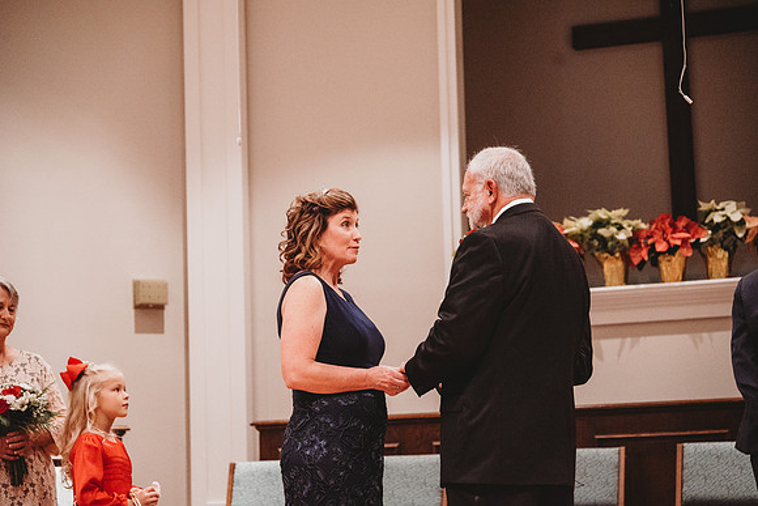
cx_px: 379
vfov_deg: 14.9
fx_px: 1937
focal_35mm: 92
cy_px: 253
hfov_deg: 22.1
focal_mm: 92
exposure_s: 1/200
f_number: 4
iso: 5000
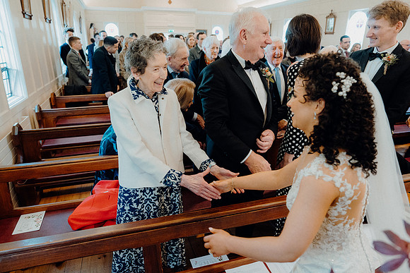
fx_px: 273
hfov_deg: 73.7
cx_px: 205
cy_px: 136
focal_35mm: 24
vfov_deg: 53.2
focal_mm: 24
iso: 3200
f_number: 3.5
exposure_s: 1/160
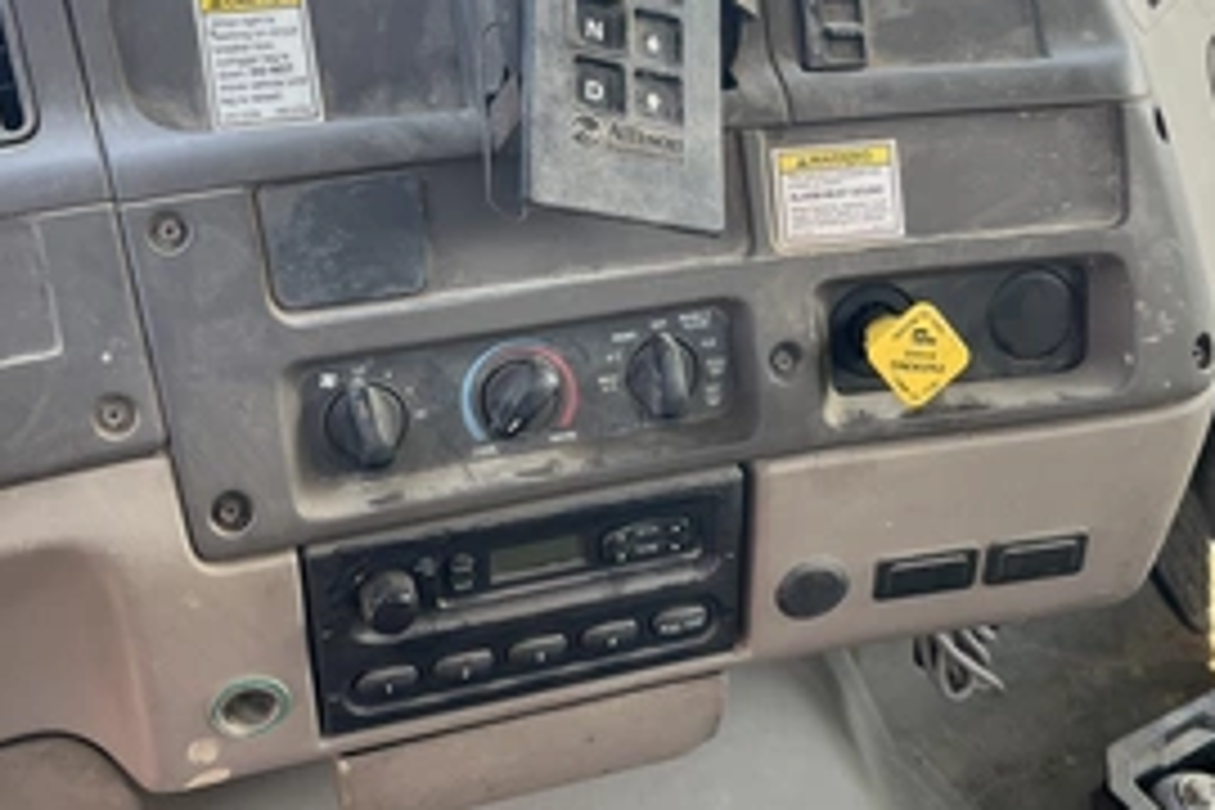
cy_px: 274
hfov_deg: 48.4
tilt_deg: -31.9
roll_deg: -0.4
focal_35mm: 40
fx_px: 1350
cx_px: 644
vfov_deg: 33.1
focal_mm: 5.1
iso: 64
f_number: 1.6
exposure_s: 1/170
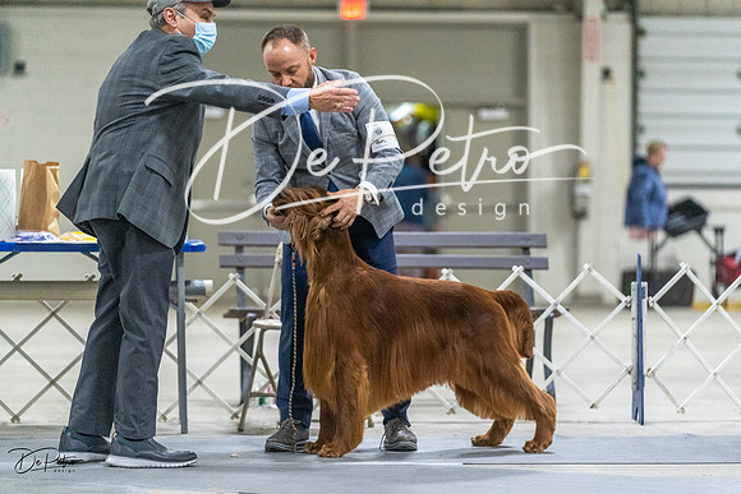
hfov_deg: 13.2
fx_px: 3191
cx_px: 370
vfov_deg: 8.9
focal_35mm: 155
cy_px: 247
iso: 6400
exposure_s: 1/400
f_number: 3.2
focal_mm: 155
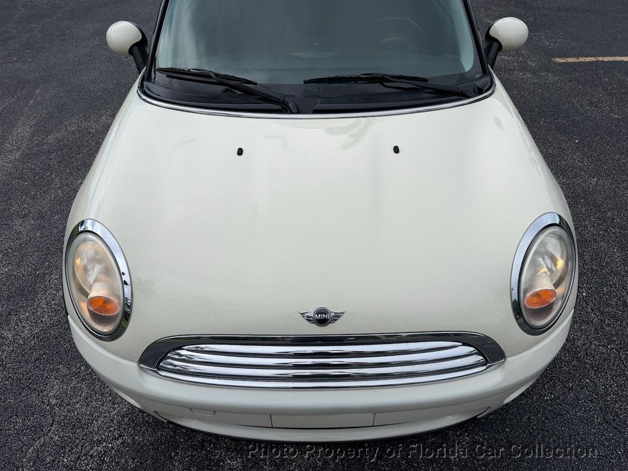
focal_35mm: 24
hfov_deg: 71.6
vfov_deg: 56.8
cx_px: 314
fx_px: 435
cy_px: 236
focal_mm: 6.76
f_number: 1.78
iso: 80
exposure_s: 1/3953
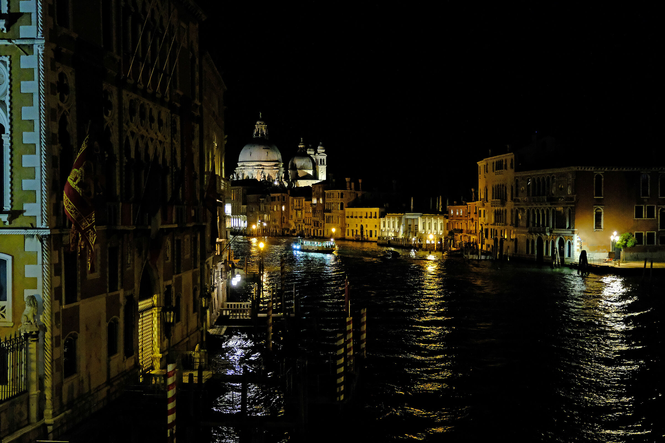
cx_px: 332
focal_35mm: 40
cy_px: 222
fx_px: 739
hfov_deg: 48.5
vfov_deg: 33.4
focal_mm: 26.6
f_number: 2.8
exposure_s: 1/30
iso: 12800
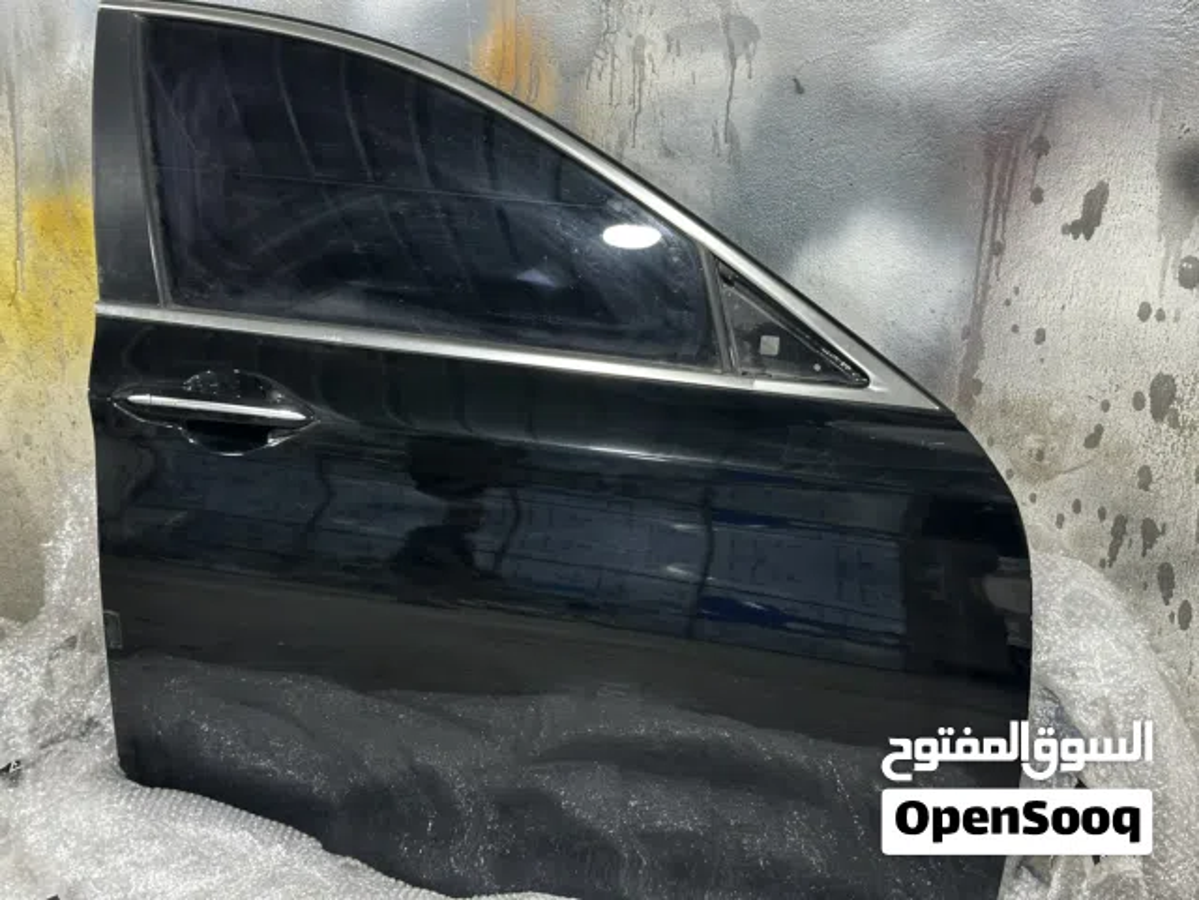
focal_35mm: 48
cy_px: 450
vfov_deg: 30.3
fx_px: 1663
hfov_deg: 39.7
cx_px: 600
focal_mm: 6.86
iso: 160
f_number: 1.78
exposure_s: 1/50
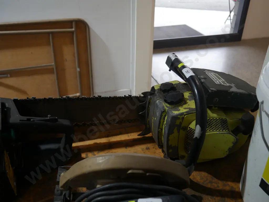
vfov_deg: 41.8
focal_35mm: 34
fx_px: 264
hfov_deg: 53.9
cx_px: 134
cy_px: 101
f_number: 4
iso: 400
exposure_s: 1/60
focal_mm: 17
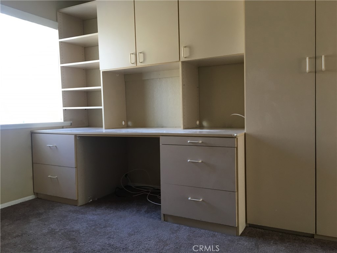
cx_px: 168
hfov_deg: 61.7
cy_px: 126
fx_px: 282
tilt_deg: -3.7
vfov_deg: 48.2
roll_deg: +1.2
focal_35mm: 29
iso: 64
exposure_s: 1/30
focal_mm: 4.15
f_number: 2.2
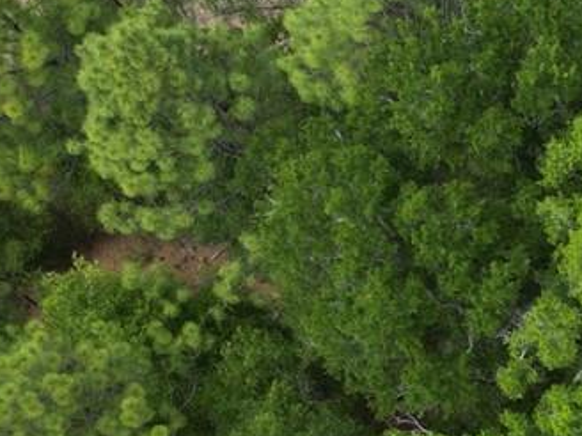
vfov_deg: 12.3
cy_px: 541
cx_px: 1249
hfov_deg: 13.7
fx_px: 1967
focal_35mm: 117
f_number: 1.7
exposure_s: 1/2000
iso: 150
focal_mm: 6.72
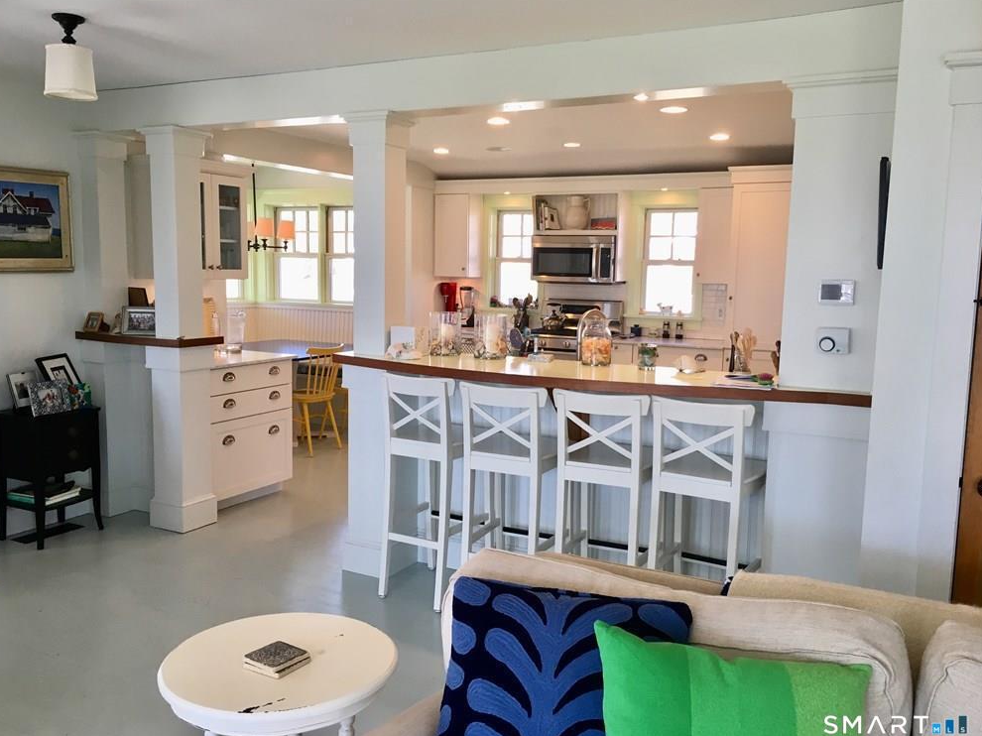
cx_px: 480
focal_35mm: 30
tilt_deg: -7.1
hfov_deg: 60.0
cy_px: 374
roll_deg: -1.3
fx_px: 851
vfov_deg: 46.8
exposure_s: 1/30
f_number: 2.2
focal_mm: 4.15
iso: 32
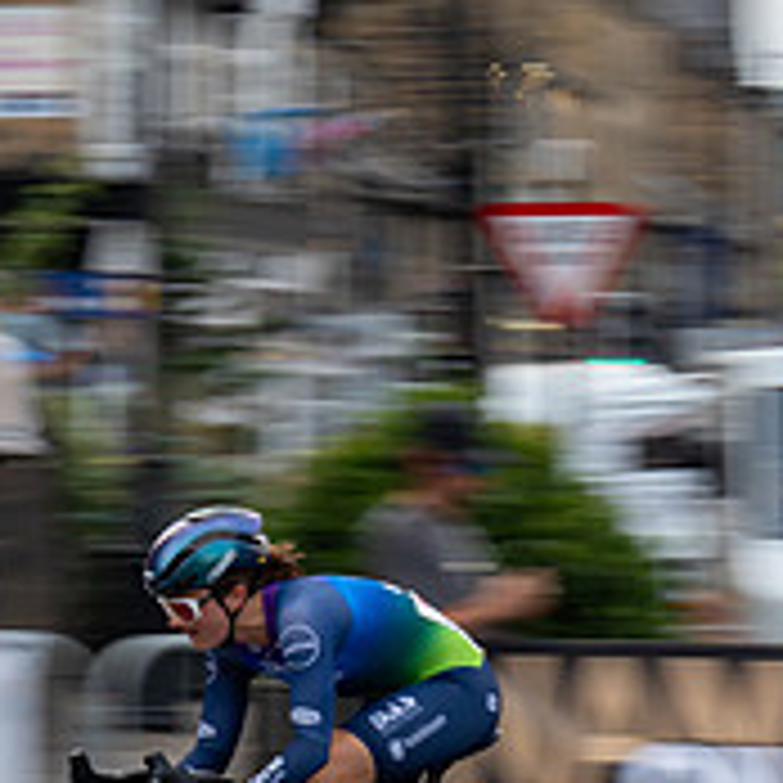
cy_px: 642
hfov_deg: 7.5
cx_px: 241
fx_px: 5963
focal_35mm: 233
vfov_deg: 7.5
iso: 500
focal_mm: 74
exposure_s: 1/100
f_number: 10
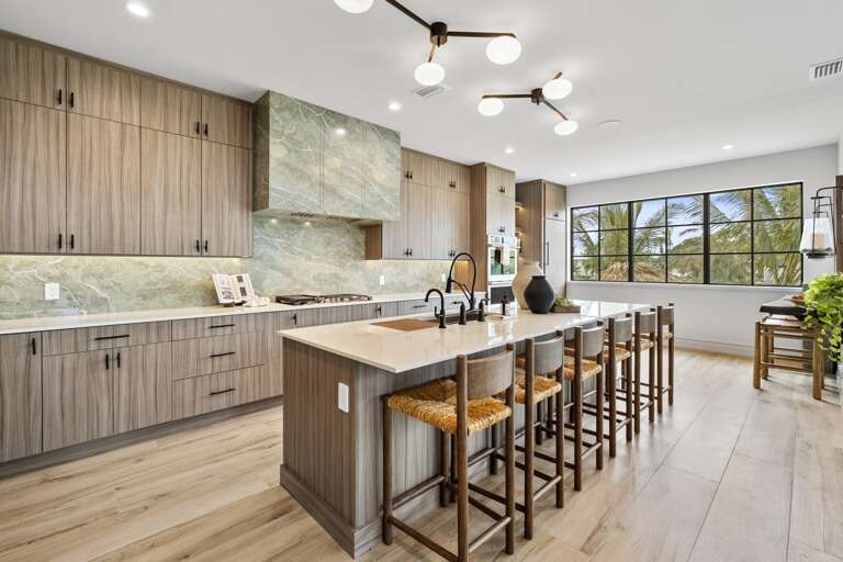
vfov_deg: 77.3
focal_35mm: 15
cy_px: 281
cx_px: 422
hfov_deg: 100.4
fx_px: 351
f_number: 6.4
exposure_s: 1/30
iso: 800
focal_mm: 10
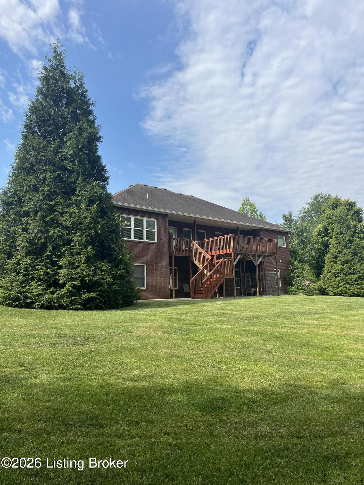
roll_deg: +3.3
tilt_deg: +8.1
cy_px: 242
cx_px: 182
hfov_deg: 53.1
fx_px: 365
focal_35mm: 26
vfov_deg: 67.3
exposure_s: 1/3215
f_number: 1.6
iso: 50
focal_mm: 5.1
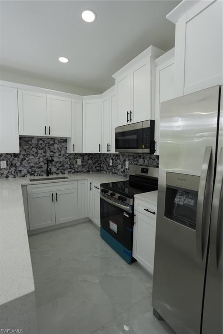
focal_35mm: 16
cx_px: 112
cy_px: 167
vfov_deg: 96.7
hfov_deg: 73.7
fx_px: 149
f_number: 4
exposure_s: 1/50
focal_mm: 16
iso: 100
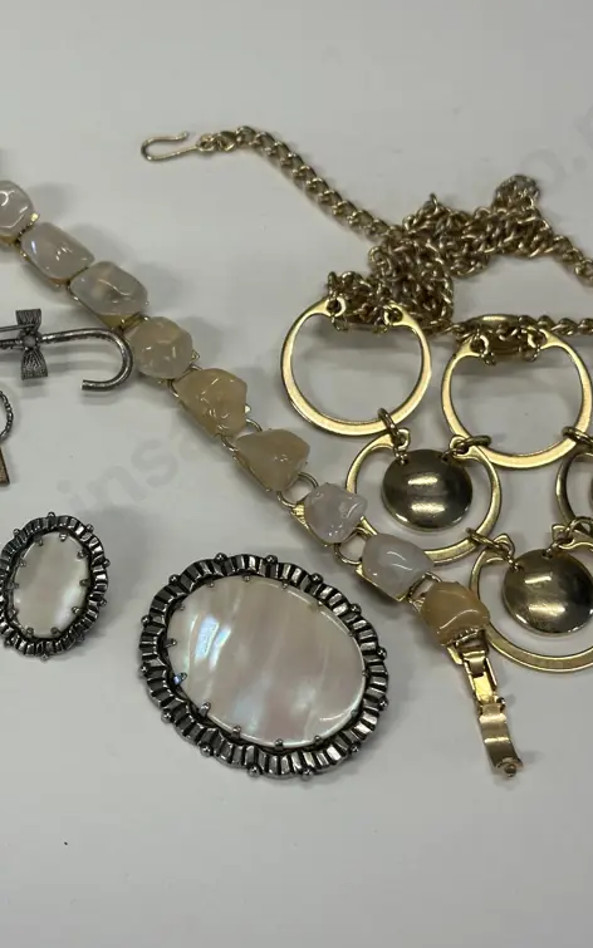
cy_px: 472
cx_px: 141
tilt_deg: -58.1
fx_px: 1784
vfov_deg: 29.8
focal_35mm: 69
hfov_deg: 18.7
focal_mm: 6.86
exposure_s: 1/50
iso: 50
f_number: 1.78
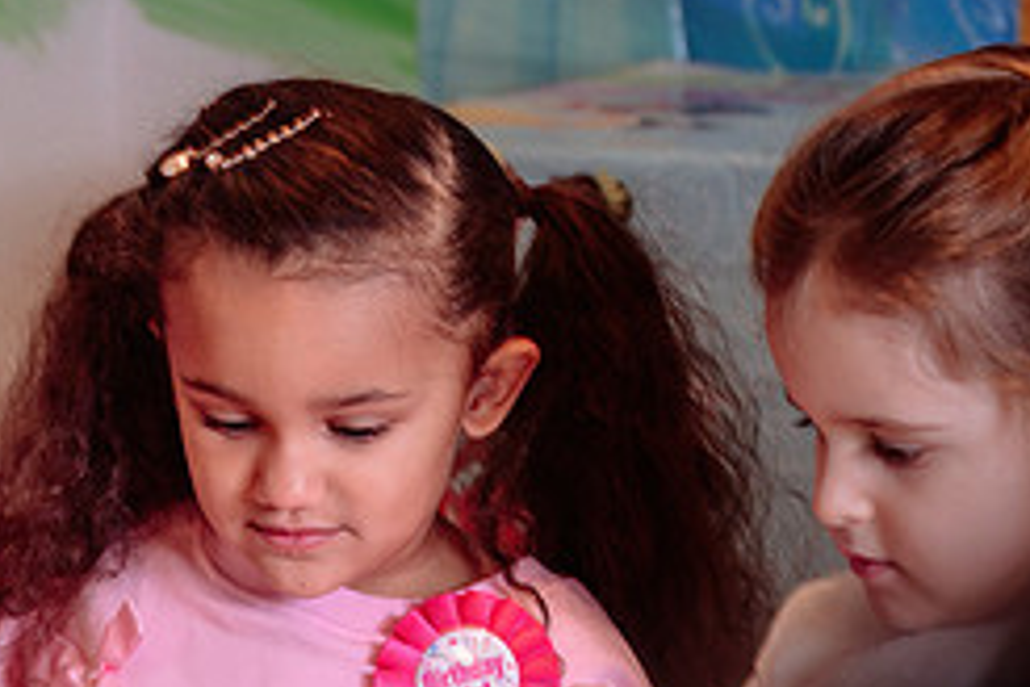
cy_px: 729
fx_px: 5235
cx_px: 152
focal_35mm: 183
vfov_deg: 7.5
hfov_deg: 11.2
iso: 800
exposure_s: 1/100
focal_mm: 65
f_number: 4
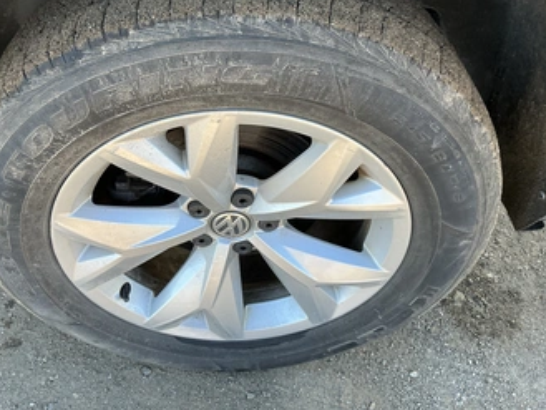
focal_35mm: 34
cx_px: 232
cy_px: 168
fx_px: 536
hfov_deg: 53.7
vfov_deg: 41.7
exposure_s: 1/172
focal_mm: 3
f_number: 1.8
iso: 32
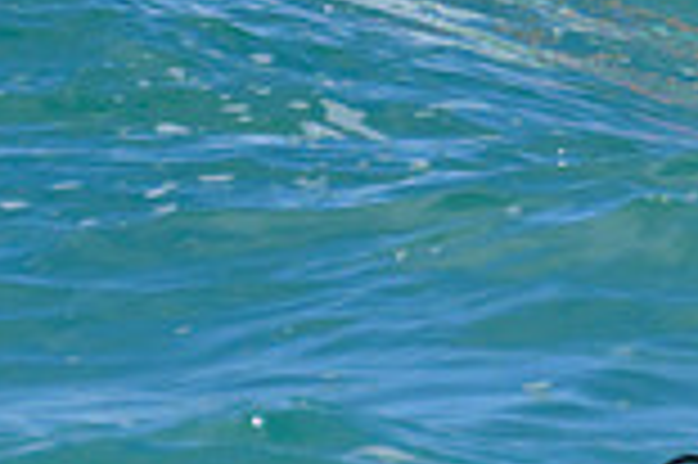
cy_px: -326
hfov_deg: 0.5
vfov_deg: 0.3
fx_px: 78712
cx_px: 788
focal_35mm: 4064
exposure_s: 1/2000
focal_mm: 800
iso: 720
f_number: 11
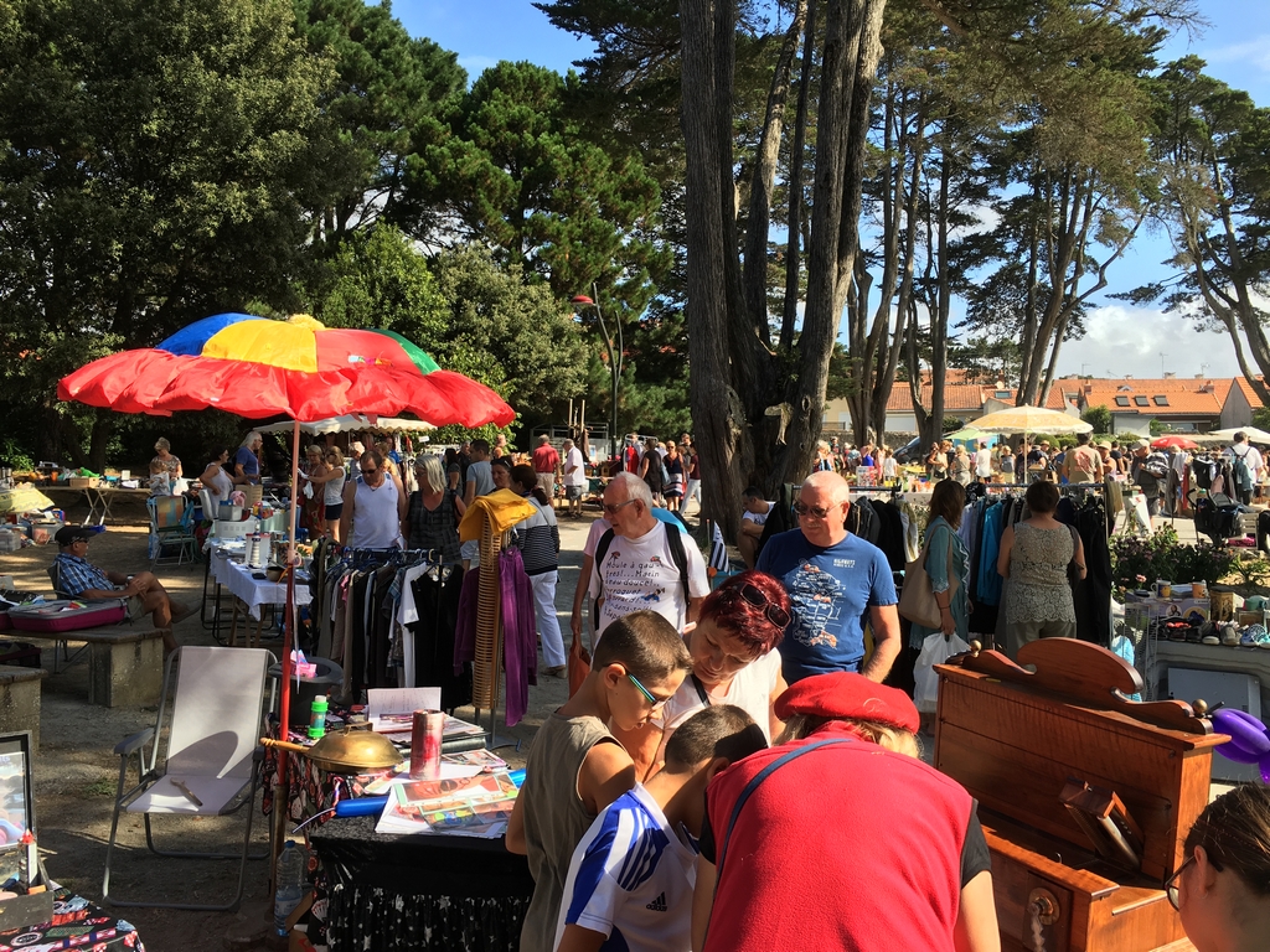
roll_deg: -0.1
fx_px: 1064
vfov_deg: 48.2
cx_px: 635
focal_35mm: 29
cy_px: 476
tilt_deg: -0.4
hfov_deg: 61.7
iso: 25
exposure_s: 1/615
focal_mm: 4.15
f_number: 2.2
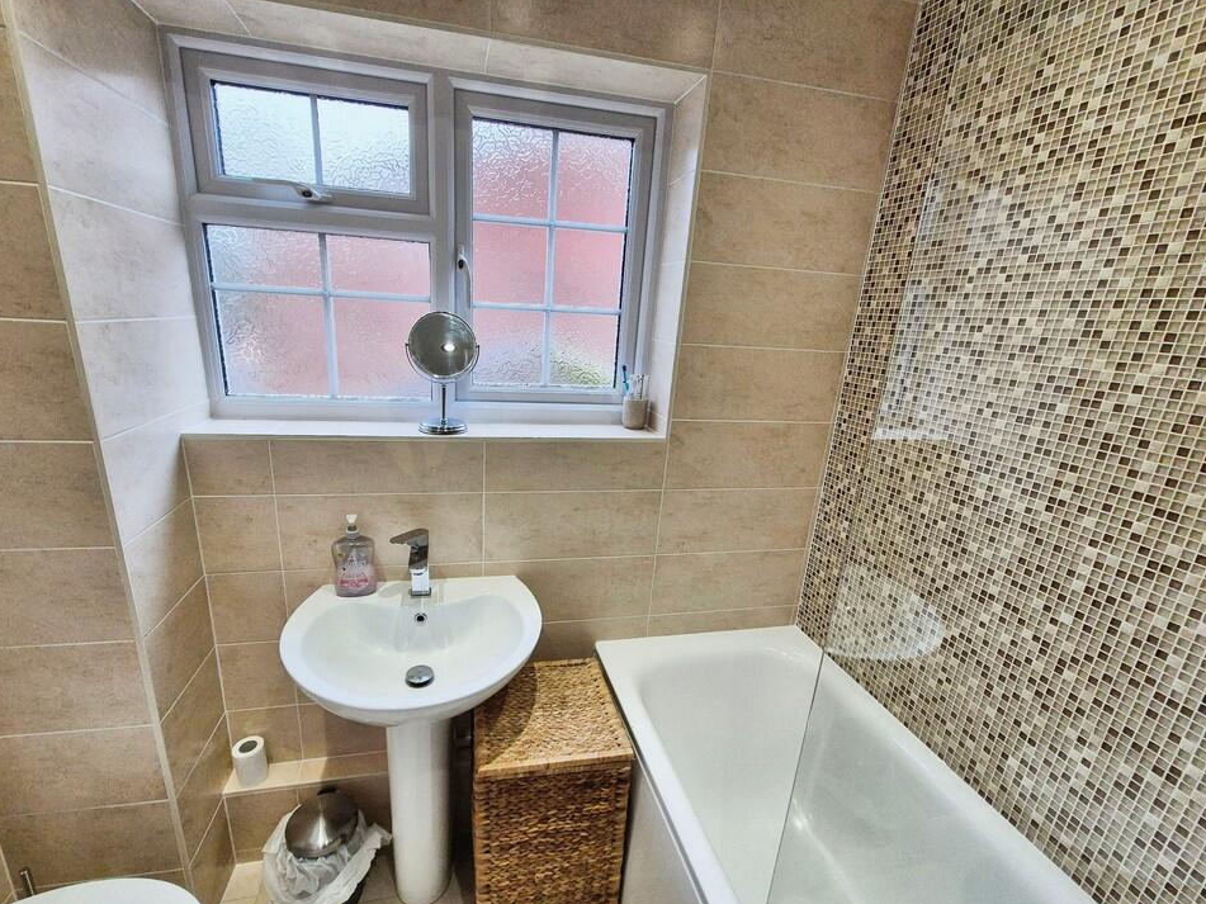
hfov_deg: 102.0
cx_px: 571
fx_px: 488
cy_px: 474
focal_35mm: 14
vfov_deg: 85.6
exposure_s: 1/359
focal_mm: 2.2
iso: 320
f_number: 2.2
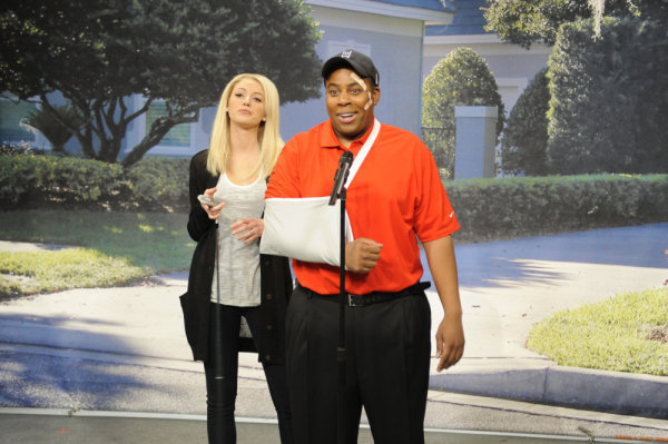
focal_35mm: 60
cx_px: 334
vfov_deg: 22.6
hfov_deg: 33.4
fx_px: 1112
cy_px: 222
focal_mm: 60
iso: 1250
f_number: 2.8
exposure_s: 1/125
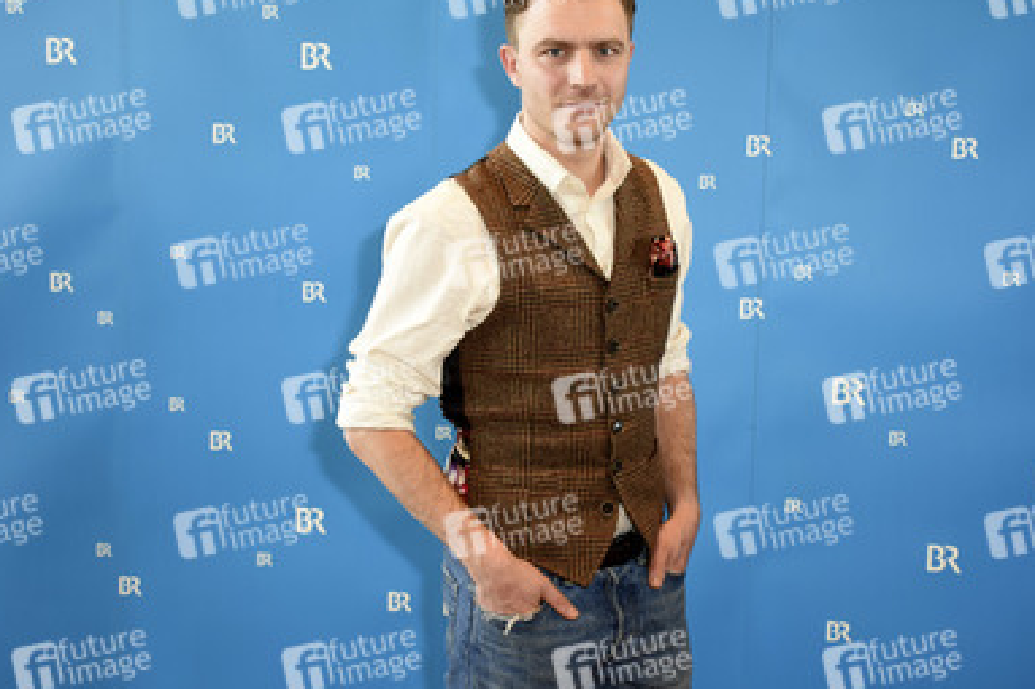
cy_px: 324
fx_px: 1523
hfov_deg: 37.5
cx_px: 550
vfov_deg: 25.5
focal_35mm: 53
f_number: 4.5
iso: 1000
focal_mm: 30
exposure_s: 1/125
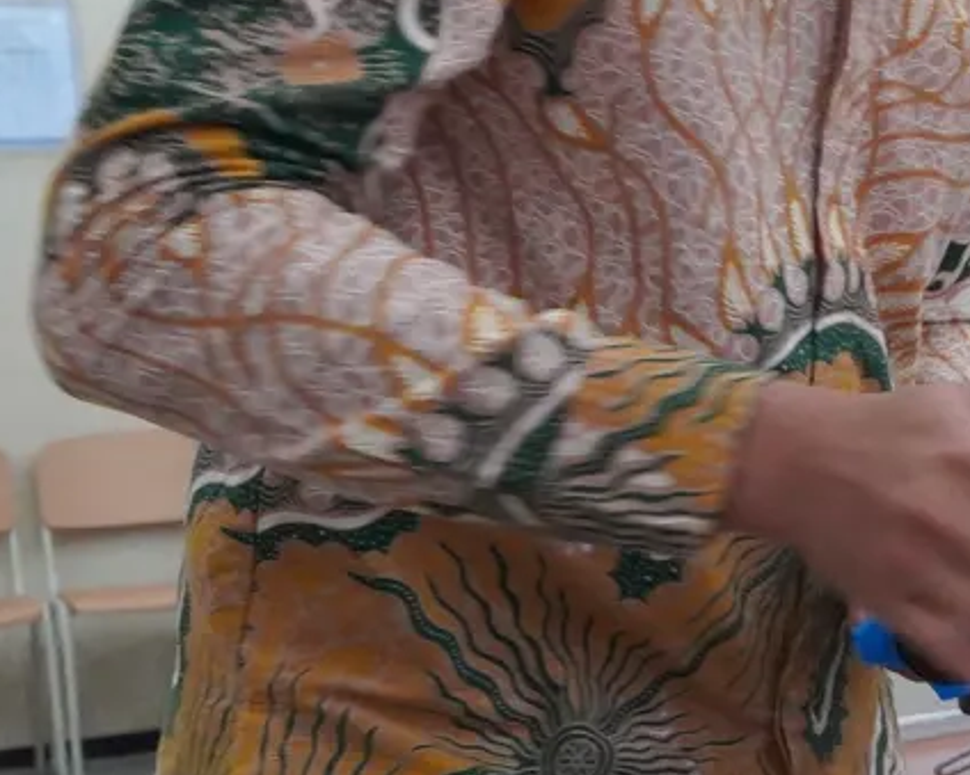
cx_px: 1537
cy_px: 429
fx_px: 2440
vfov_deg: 18.1
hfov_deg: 19.1
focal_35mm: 85
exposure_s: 1/100
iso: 10000
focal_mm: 20
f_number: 5.6
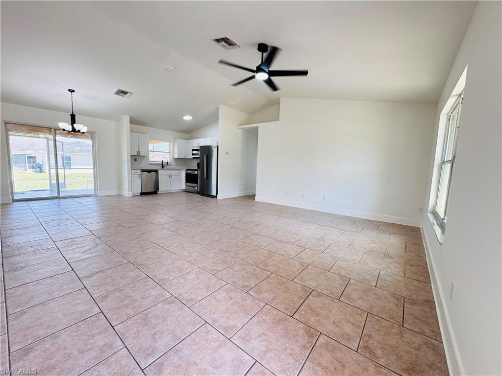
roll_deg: -2.0
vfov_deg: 85.7
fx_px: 203
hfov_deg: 102.1
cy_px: 188
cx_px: 251
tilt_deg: -7.1
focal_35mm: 14
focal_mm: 2.22
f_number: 2.2
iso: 160
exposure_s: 1/120
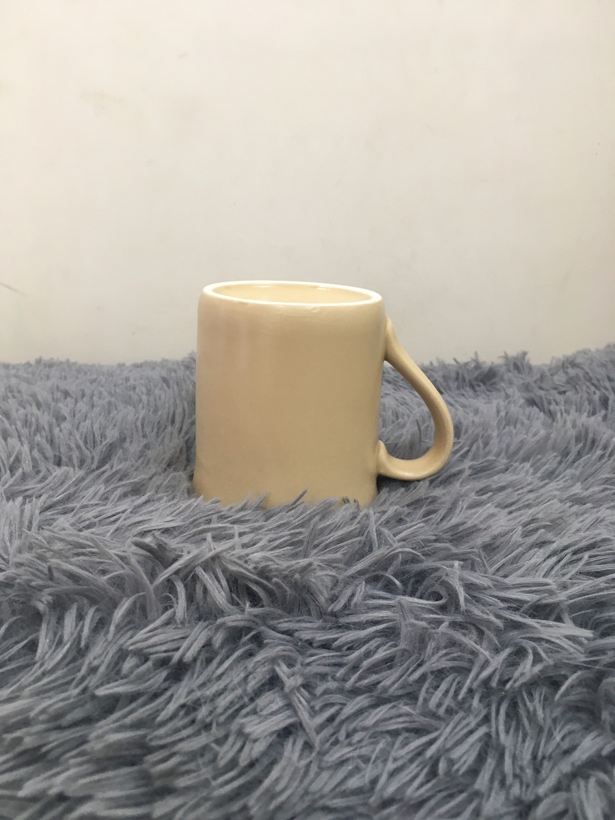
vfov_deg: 61.7
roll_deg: -1.1
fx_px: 687
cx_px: 308
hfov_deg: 48.2
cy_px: 410
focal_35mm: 29
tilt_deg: -16.5
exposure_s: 1/33
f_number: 2.2
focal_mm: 4.15
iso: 80
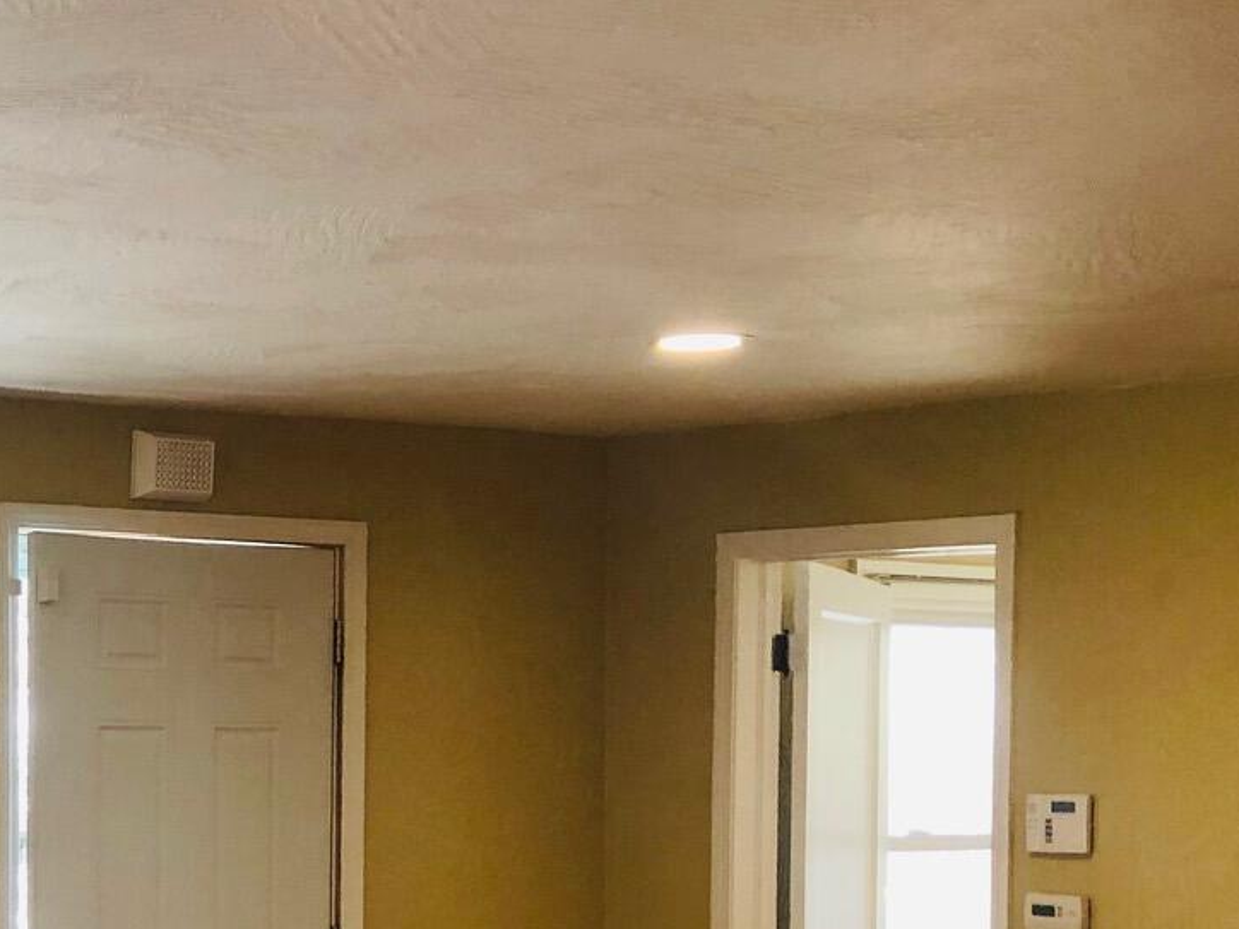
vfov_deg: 18.3
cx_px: -36
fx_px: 2792
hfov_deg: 23.8
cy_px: 979
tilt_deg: -3.8
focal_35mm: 78
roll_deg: +0.9
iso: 25
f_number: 1.8
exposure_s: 1/30
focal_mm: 3.99
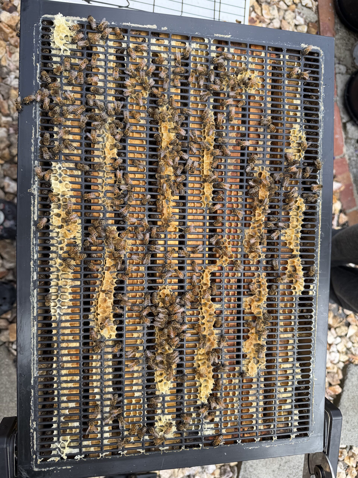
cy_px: 239
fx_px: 331
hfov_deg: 56.8
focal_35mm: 24
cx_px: 179
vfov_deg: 71.6
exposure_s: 1/593
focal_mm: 6.76
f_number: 1.78
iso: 80
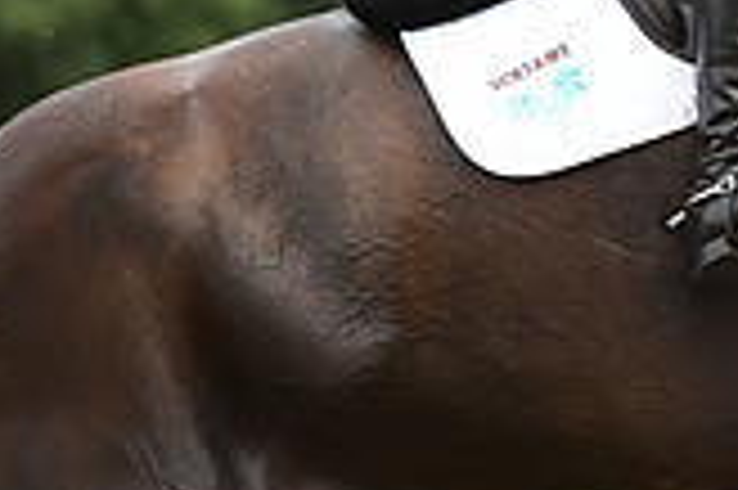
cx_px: 1251
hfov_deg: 2.9
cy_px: -301
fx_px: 14458
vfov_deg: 1.9
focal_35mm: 706
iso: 800
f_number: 5.6
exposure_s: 1/1250
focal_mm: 200
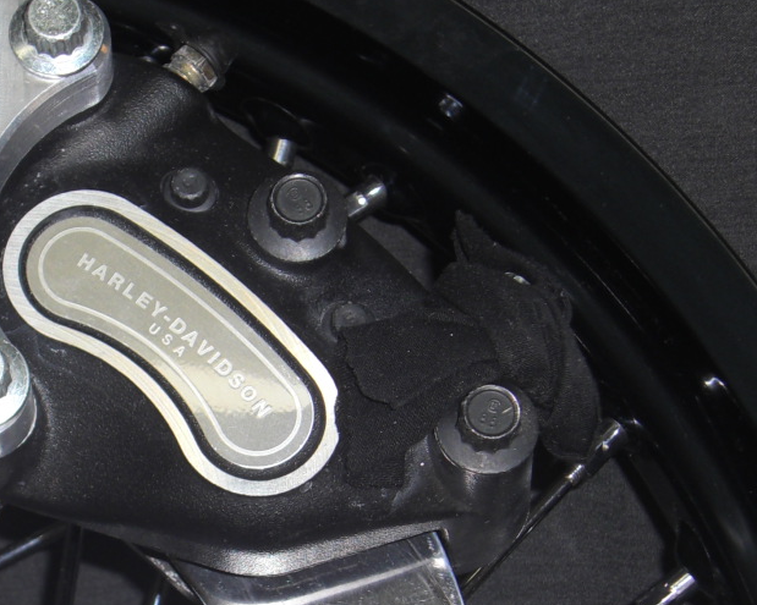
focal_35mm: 116
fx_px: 2598
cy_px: 464
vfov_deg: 13.2
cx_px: 72
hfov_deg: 16.4
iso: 50
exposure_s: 1/60
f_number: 3.3
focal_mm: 8.2
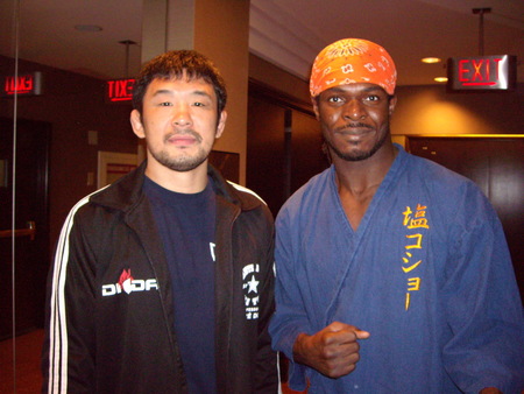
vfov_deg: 37.8
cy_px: 197
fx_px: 576
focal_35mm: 38
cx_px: 262
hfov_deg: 49.0
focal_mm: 6.2
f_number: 2.7
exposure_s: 1/40
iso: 400
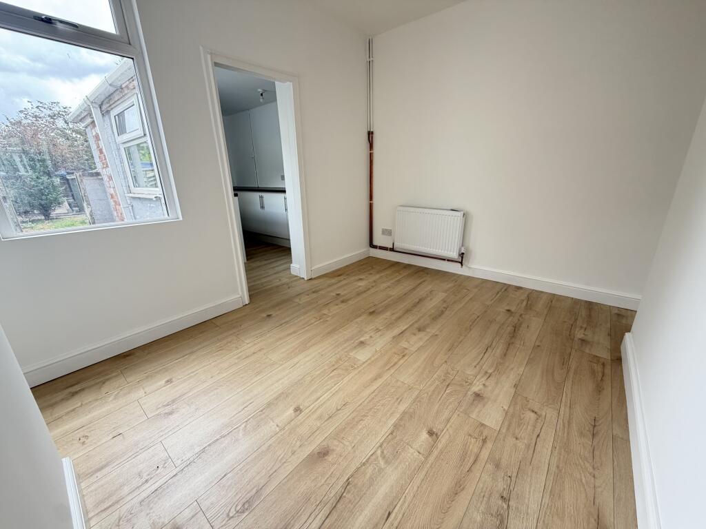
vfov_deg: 85.7
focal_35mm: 14
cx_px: 353
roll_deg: +0.3
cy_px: 264
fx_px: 286
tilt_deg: -17.7
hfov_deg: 102.1
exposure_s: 1/121
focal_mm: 2.22
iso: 160
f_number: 2.2
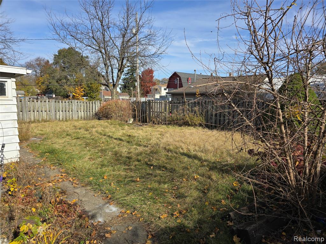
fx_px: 217
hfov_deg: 73.9
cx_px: 163
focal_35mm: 23
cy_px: 122
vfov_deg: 58.9
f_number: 1.7
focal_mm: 6.3
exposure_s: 1/812
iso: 12
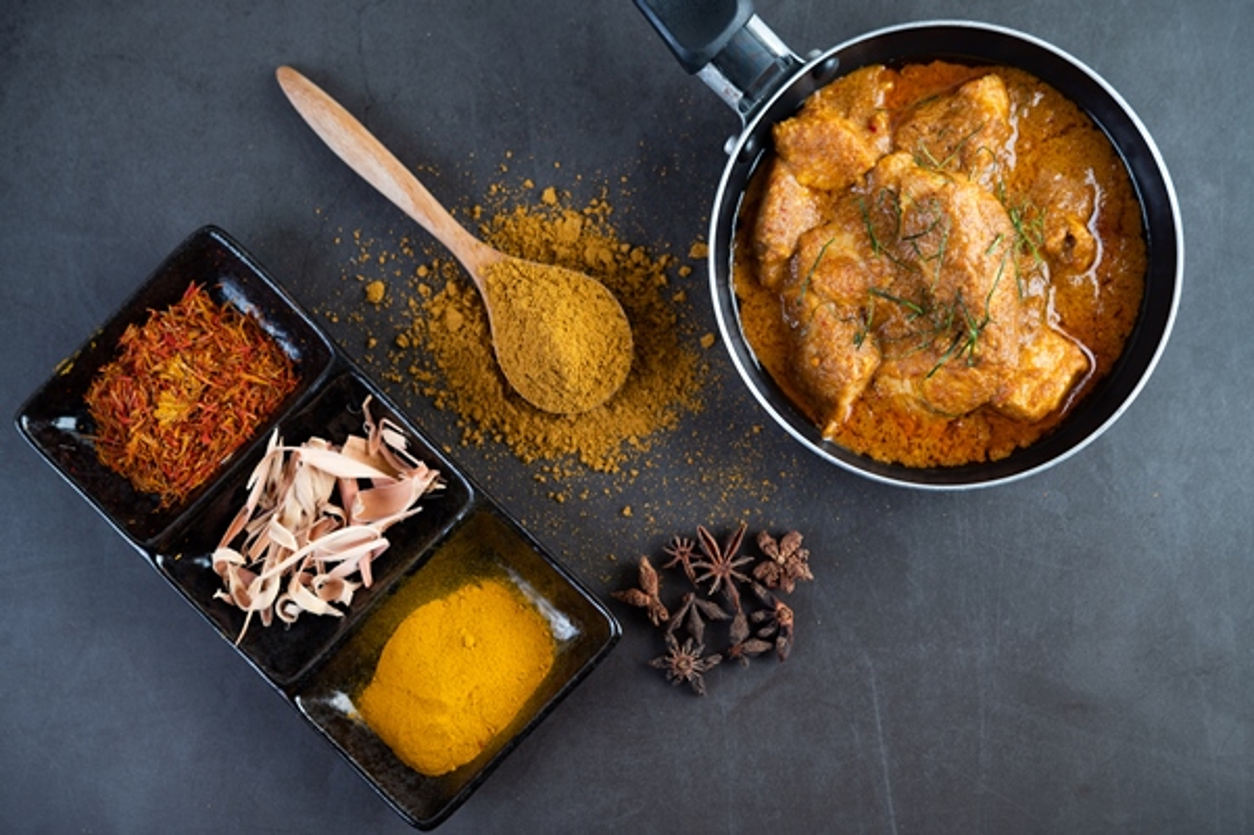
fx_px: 2089
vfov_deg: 22.6
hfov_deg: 33.4
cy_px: 418
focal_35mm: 60
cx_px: 627
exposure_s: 1/125
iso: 100
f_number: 5
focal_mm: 60
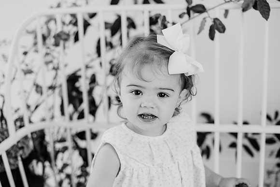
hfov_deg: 39.6
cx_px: 140
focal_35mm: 50
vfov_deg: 27.0
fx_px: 389
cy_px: 94
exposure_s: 1/160
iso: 125
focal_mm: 50
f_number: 2.8
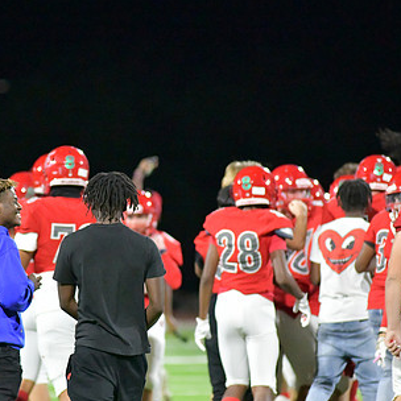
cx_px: 113
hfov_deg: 3.6
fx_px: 6370
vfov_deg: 3.6
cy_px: 251
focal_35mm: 486
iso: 16000
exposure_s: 1/1250
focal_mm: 300
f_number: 4
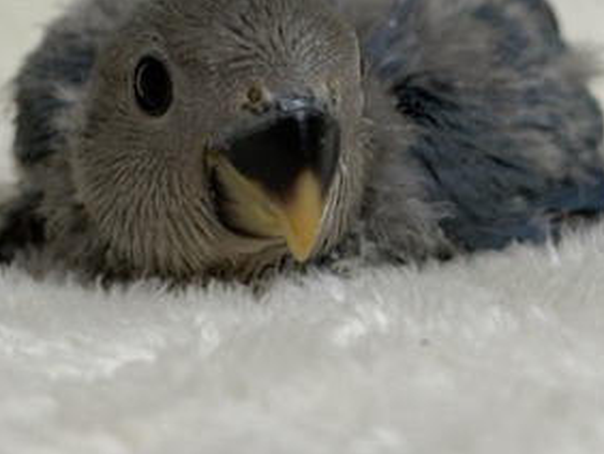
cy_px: 64
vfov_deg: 12.5
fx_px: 2061
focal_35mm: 118
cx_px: 253
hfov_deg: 16.7
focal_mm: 5.96
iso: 125
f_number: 1.6
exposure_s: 1/33
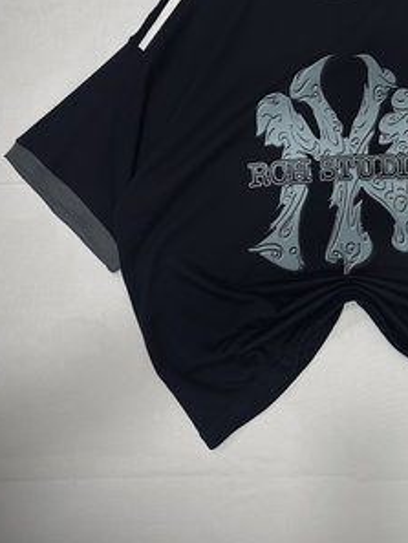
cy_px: 156
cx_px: 342
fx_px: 675
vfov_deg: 42.9
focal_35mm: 43
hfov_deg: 32.4
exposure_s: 1/50
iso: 200
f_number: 1.78
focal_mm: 6.86
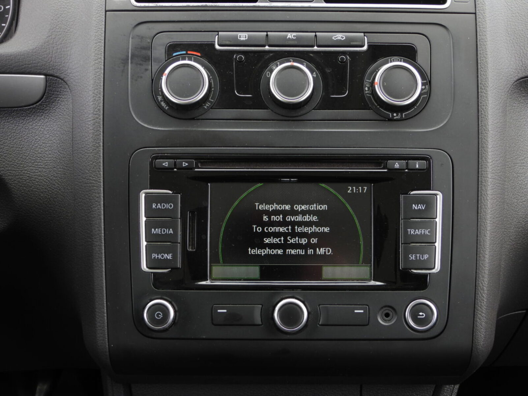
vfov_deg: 22.6
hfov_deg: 29.8
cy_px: 198
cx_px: 264
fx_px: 992
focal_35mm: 65
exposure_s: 1/60
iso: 100
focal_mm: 11.7
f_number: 3.5
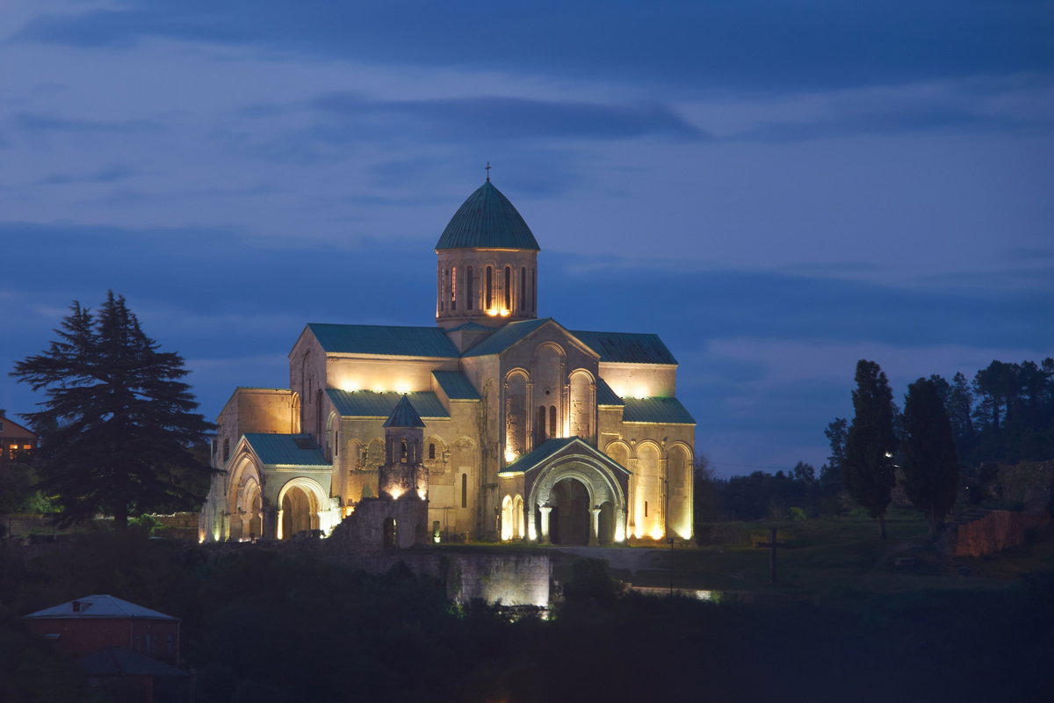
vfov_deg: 4.8
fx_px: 8344
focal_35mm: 285
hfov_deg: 7.2
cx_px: 527
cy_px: 352
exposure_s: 15
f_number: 8
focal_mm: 190
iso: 100
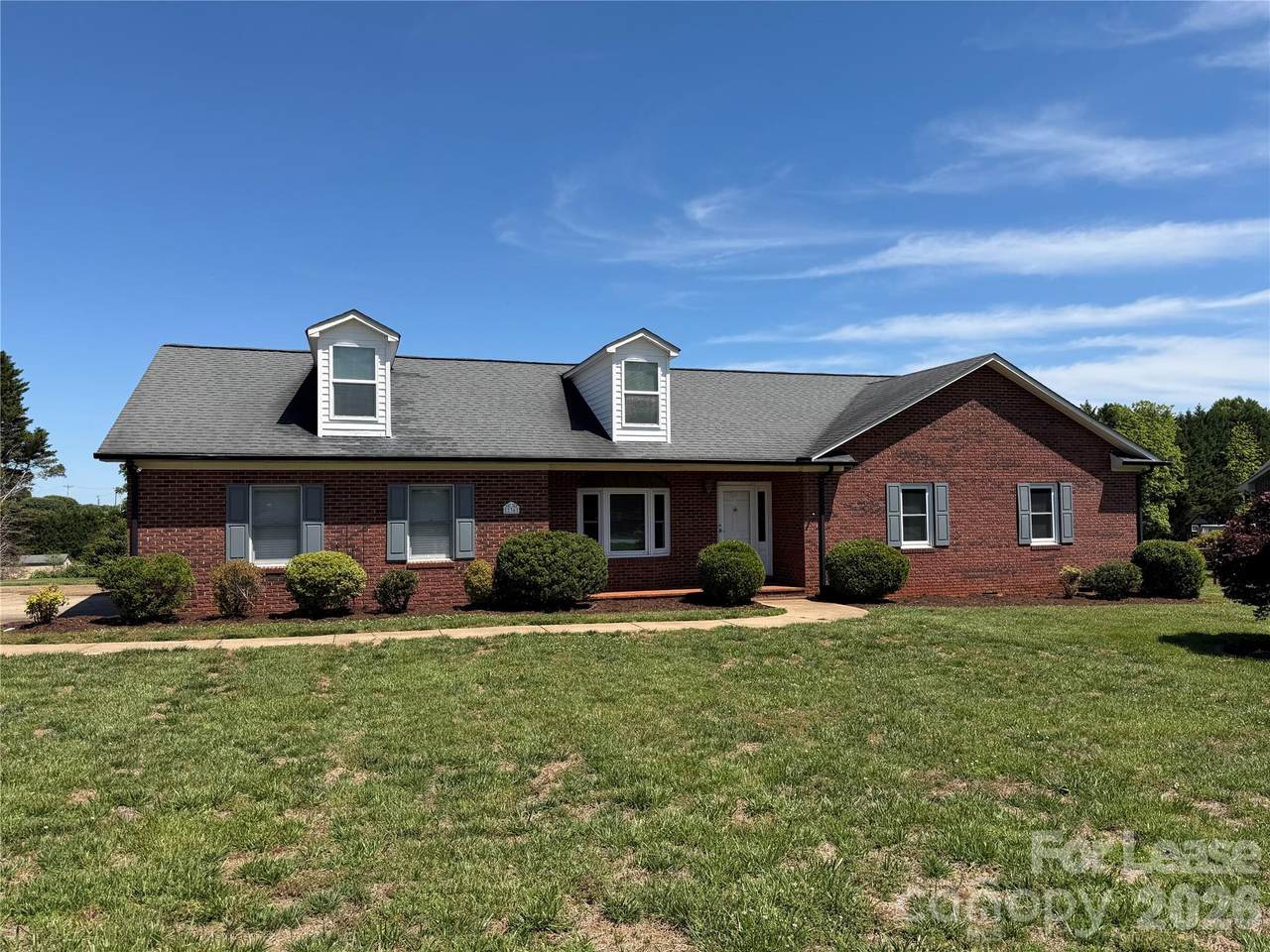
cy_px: 476
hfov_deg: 71.6
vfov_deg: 56.8
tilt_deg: +1.2
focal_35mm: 24
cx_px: 635
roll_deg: +0.6
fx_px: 881
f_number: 1.78
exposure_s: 1/4975
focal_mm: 6.76
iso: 80
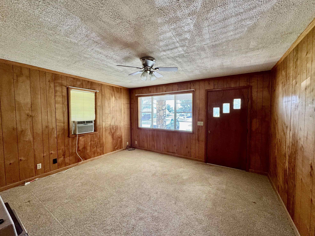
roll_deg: +0.3
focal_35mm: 14
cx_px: 158
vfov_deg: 85.7
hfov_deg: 102.1
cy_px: 118
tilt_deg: -3.3
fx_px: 127
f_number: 2.2
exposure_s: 1/99
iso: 200
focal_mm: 2.22
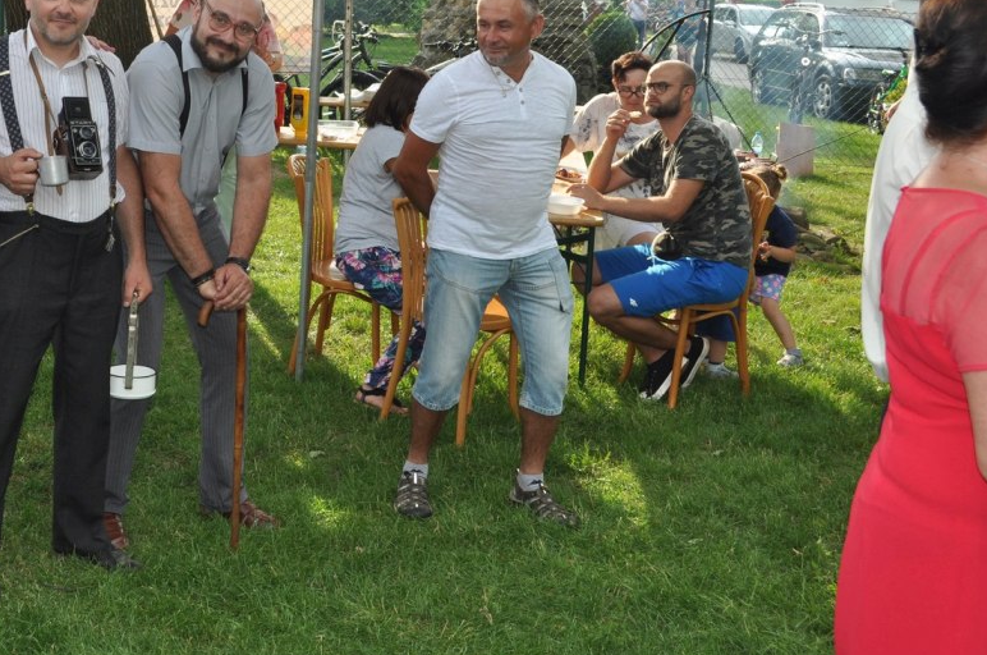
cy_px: 176
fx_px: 1533
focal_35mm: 56
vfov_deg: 23.9
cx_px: 245
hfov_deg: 34.9
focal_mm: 24
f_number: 7.1
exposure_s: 1/200
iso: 200
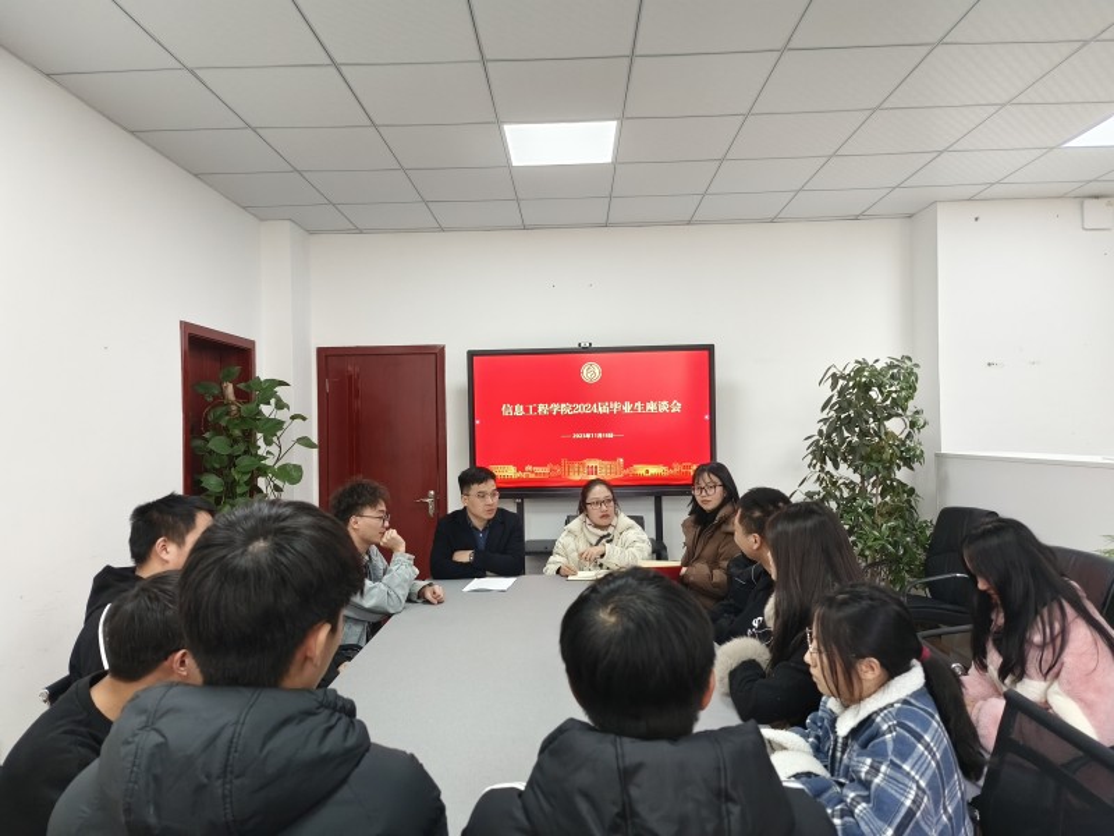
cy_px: 418
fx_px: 740
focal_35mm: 23
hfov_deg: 73.9
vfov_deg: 58.9
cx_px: 557
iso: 1135
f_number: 1.75
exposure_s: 1/442
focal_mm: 5.5
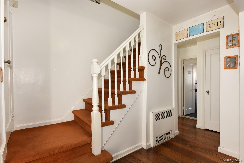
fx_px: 122
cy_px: 82
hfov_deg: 90.0
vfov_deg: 67.4
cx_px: 122
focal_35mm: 18
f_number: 8
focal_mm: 18
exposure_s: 1/80
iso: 1600
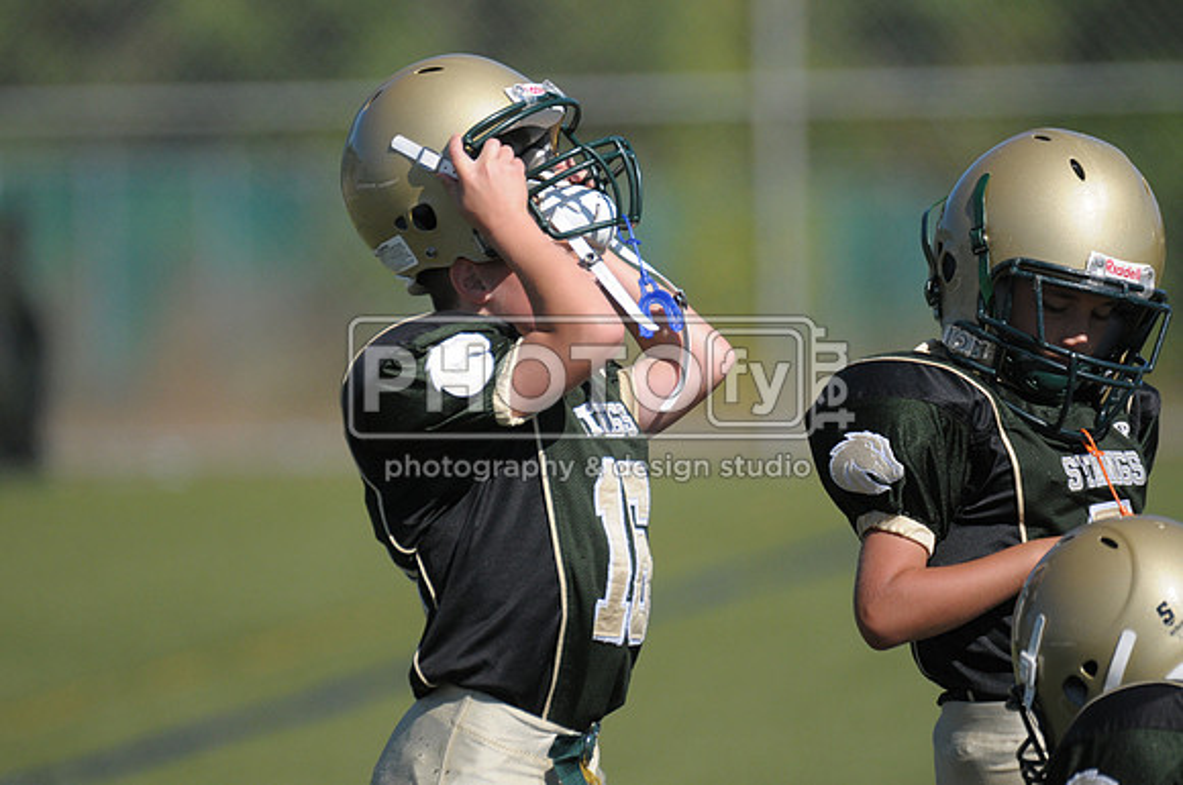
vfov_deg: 2.3
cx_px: 592
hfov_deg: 3.4
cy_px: 392
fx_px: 19689
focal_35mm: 600
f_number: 4
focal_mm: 400
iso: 640
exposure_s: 1/5000
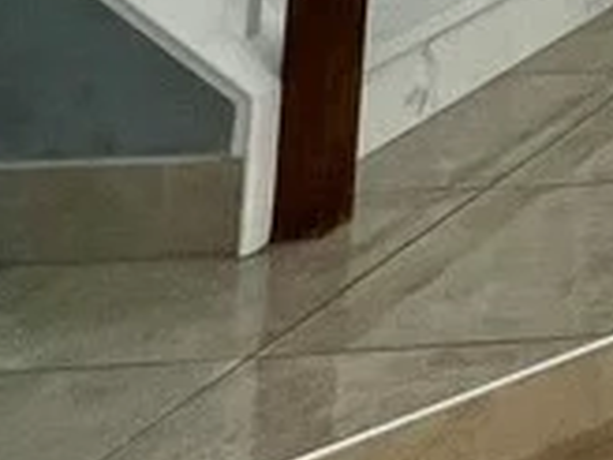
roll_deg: +0.0
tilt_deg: +4.9
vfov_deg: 12.8
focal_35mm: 81
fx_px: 1434
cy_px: -718
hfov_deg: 12.0
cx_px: 1775
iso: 32
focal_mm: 1.57
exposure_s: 1/145
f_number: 1.8
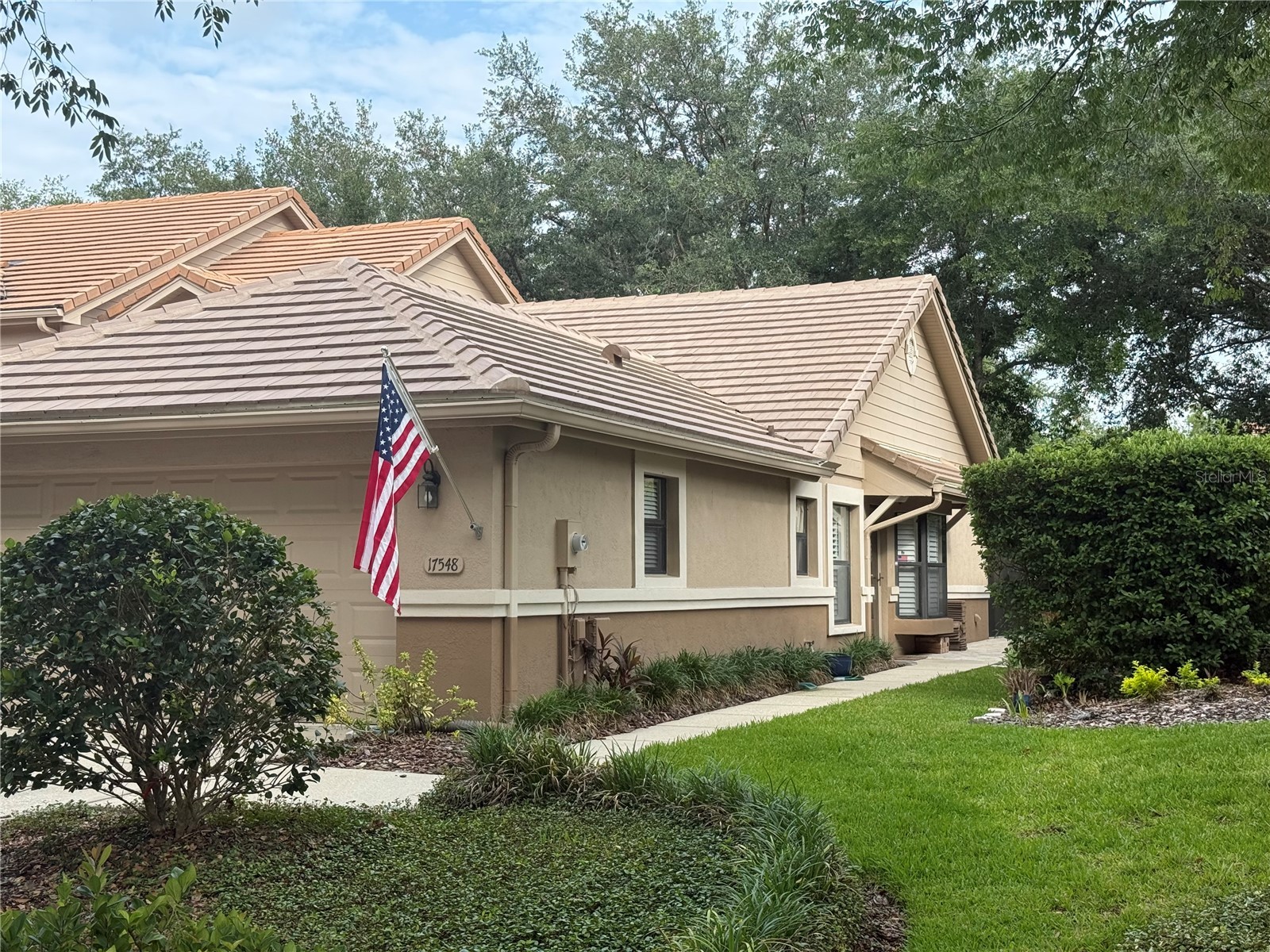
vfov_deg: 30.3
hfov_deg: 39.7
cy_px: 476
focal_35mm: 48
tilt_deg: +3.3
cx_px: 635
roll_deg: -0.1
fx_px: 1761
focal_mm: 6.76
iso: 64
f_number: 1.78
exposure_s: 1/1167
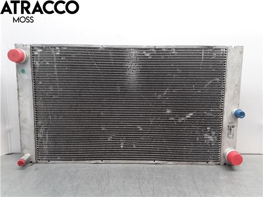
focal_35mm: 28
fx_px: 213
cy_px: 98
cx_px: 132
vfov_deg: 49.7
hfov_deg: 63.4
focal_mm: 2.91
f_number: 1.9
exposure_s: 1/50
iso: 64
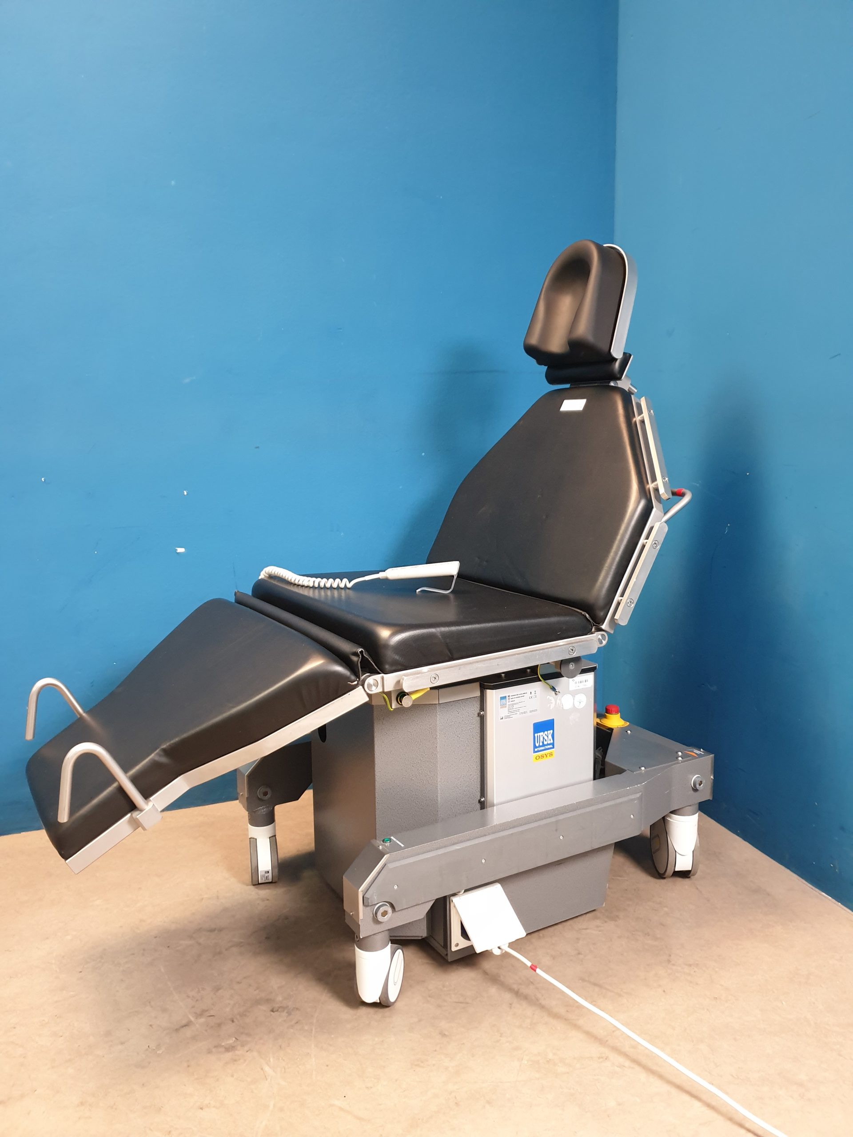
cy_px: 568
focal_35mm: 26
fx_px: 854
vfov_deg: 67.3
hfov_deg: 53.1
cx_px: 426
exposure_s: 1/50
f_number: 1.5
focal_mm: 4.3
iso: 320
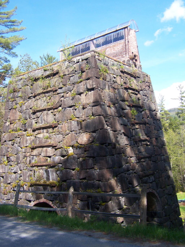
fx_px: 271
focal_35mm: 38
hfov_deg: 37.7
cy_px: 124
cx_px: 92
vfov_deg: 49.0
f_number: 2.8
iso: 80
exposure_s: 1/500
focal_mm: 6.3
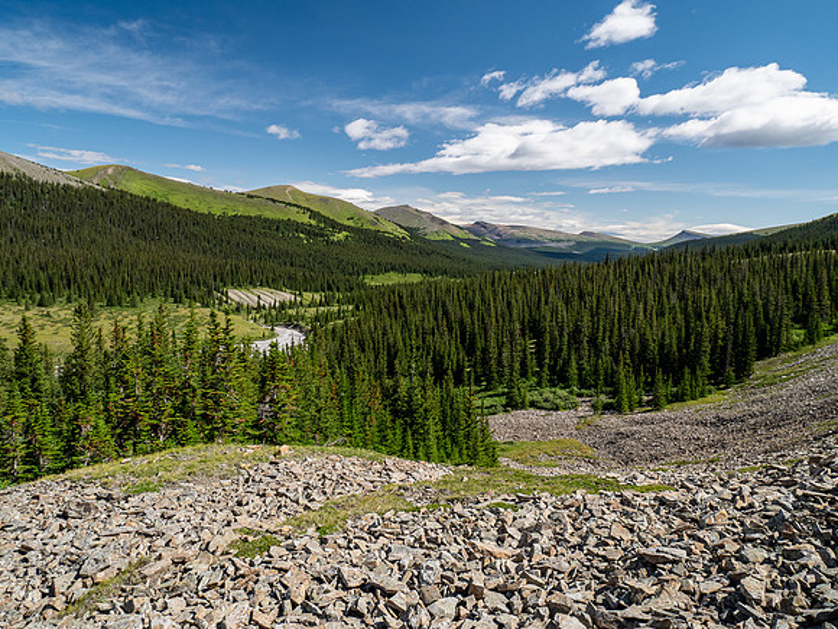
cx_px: 419
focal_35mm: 24
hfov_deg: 71.6
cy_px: 314
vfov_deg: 56.8
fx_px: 581
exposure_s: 1/160
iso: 200
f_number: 8
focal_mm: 12
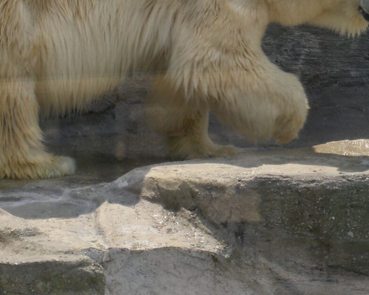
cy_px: 53
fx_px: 2938
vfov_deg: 5.7
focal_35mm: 269
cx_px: 166
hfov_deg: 7.2
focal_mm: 22.5
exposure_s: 1/398
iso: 100
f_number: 5
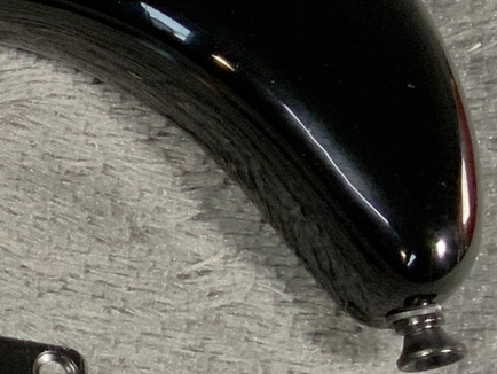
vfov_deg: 8.5
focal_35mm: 171
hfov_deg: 10.1
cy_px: -159
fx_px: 2456
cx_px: -694
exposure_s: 1/62
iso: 64
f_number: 1.8
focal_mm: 3
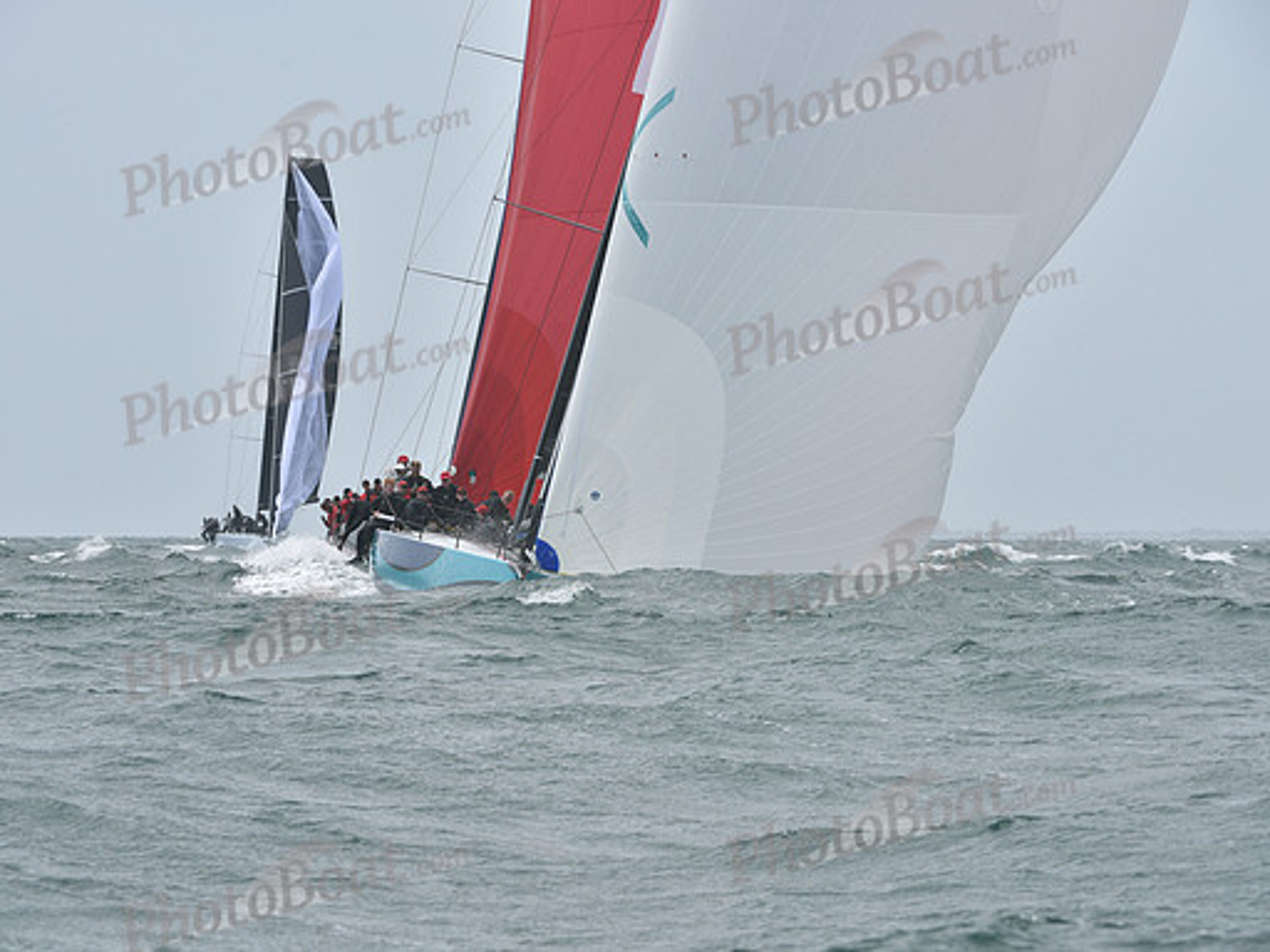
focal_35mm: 218
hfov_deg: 9.1
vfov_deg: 6.8
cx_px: 600
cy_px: 475
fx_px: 7998
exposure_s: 1/1000
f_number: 8
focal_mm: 200
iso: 320
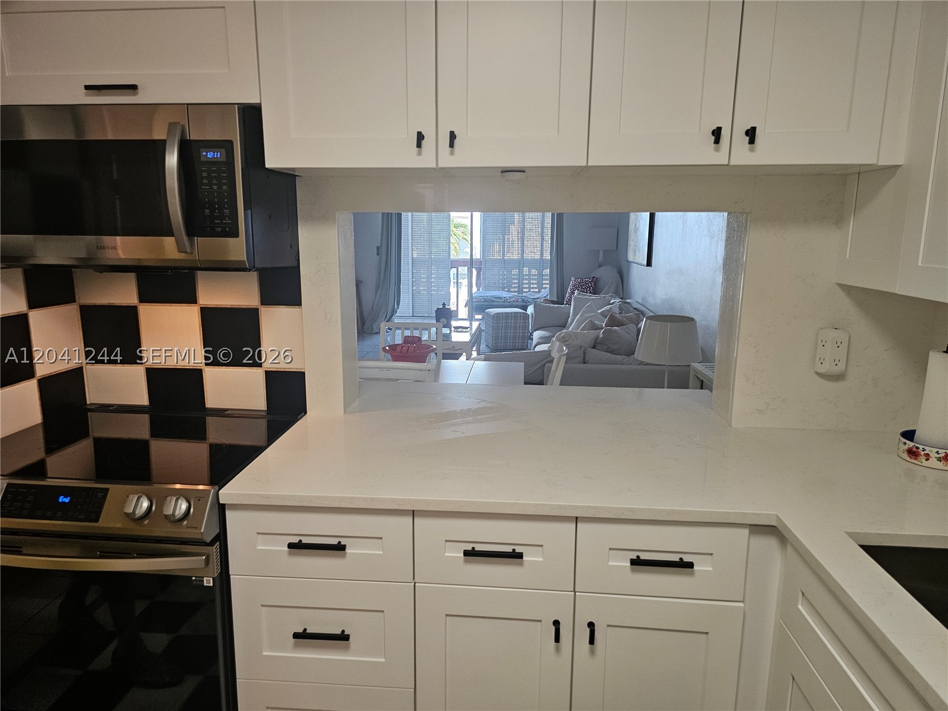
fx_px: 630
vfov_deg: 58.9
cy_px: 356
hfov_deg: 73.9
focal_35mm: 23
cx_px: 474
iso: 250
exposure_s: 1/120
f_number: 1.7
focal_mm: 6.3
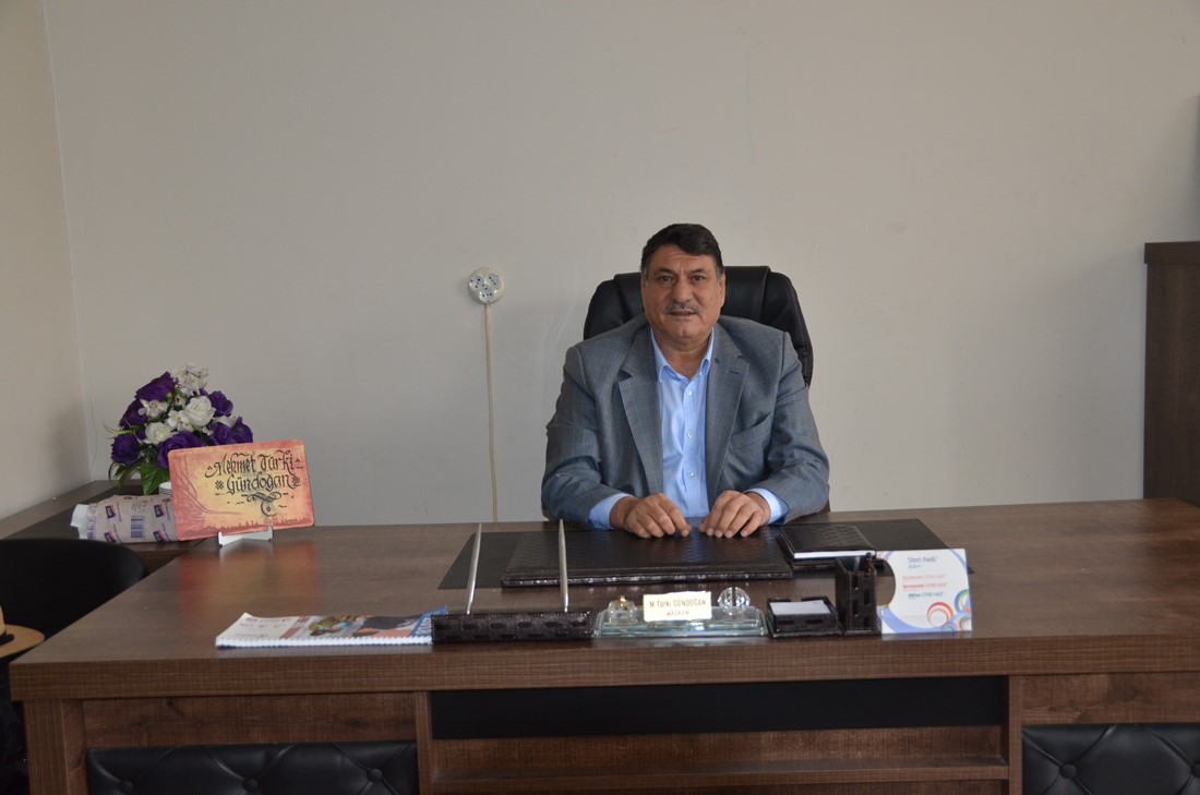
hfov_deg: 53.2
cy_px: 398
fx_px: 1198
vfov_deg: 36.7
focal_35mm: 36
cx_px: 600
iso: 800
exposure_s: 1/60
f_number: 3.8
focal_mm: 24
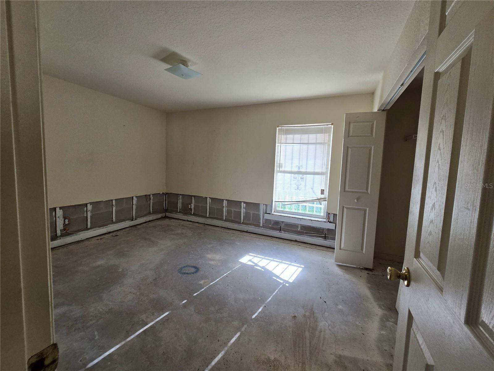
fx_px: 186
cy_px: 186
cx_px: 247
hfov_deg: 106.2
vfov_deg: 89.9
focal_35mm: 13
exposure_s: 1/359
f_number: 2.2
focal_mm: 2.2
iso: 125
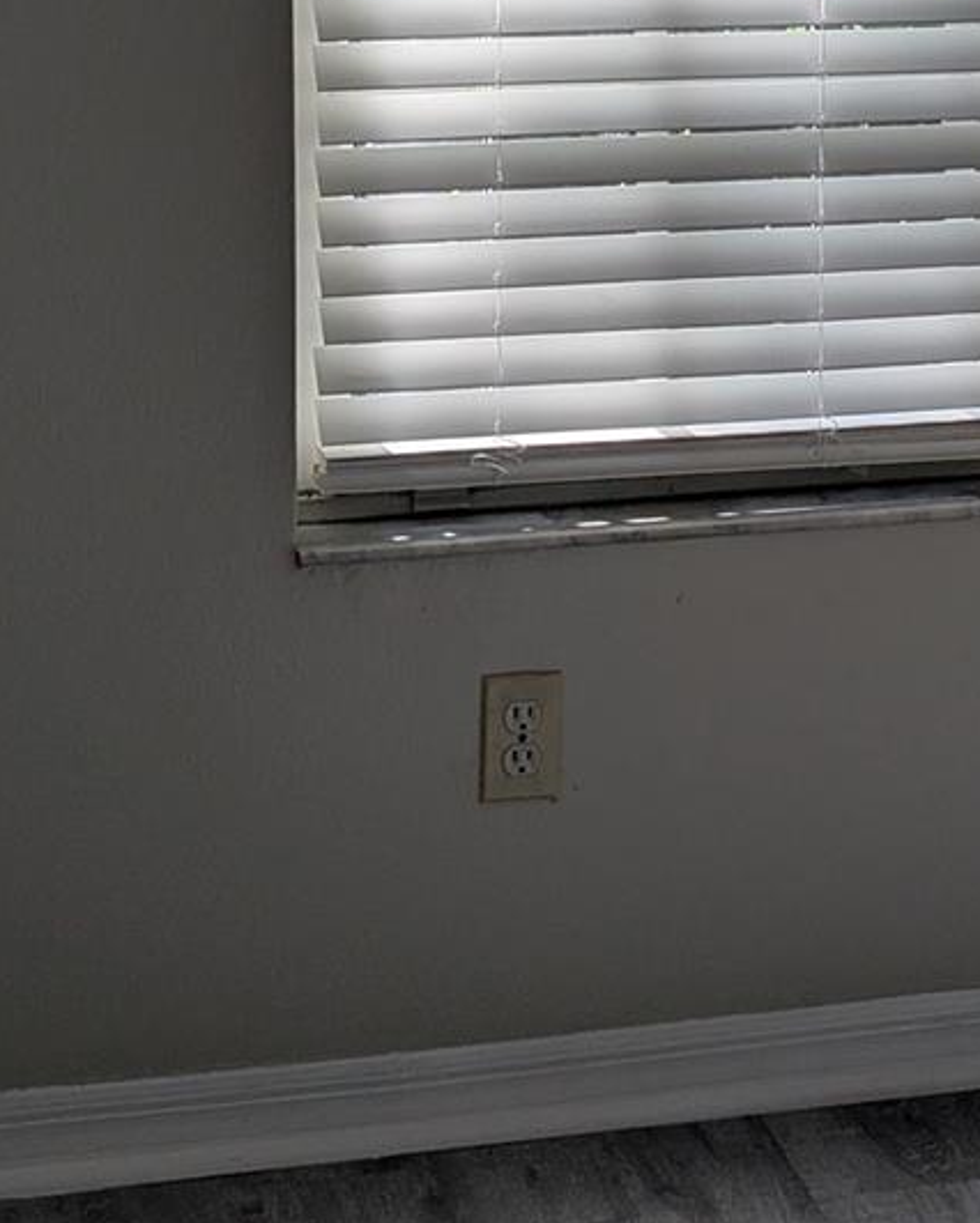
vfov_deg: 17.6
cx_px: 979
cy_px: 202
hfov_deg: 14.1
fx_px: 3913
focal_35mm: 108
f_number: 1.68
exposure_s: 1/239
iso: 30
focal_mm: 6.9
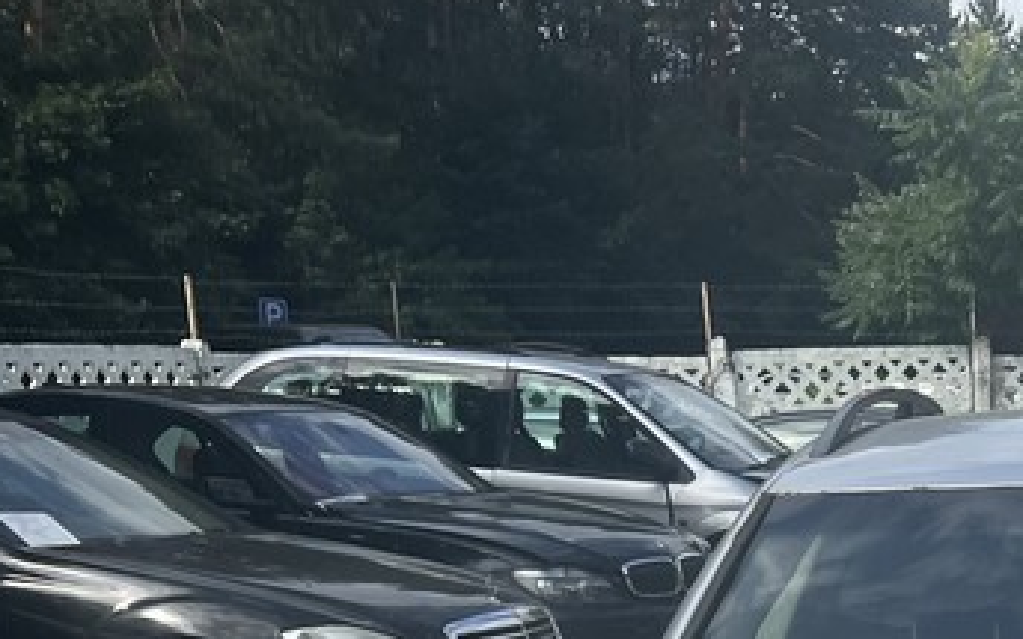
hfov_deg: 23.6
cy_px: 1123
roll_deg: -0.2
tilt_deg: -15.7
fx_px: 2286
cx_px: 1130
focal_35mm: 82
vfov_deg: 14.2
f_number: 1.5
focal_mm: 5.7
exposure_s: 1/3571
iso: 50
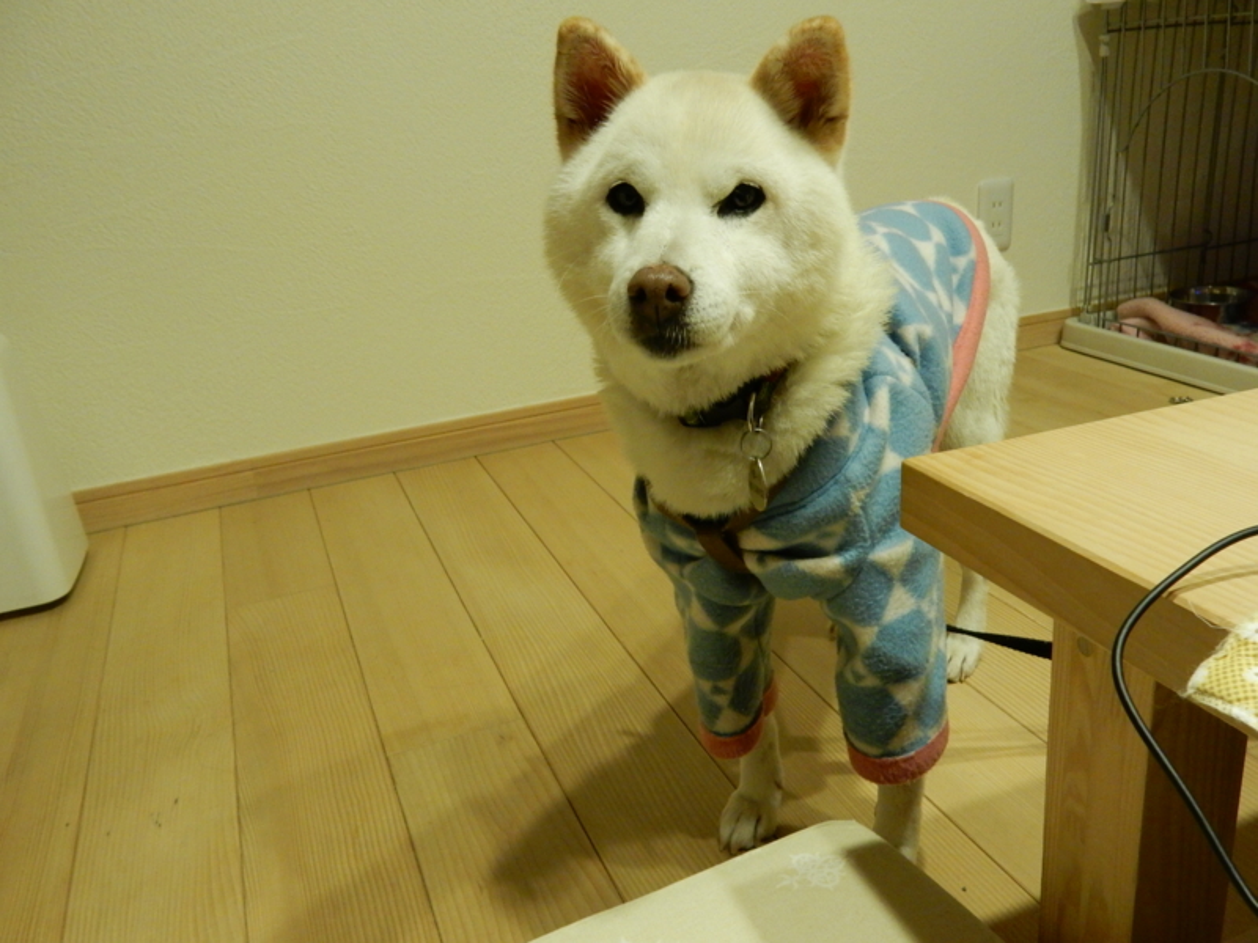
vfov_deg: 46.8
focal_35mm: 30
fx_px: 1090
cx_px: 629
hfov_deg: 60.0
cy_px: 472
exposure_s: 1/8
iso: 500
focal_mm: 5.4
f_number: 4
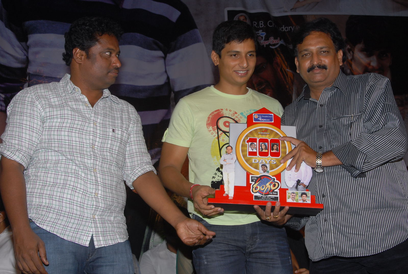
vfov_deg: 25.9
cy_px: 137
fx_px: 596
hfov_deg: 37.8
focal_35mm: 52
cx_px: 204
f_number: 9
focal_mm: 35
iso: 320
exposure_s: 1/125
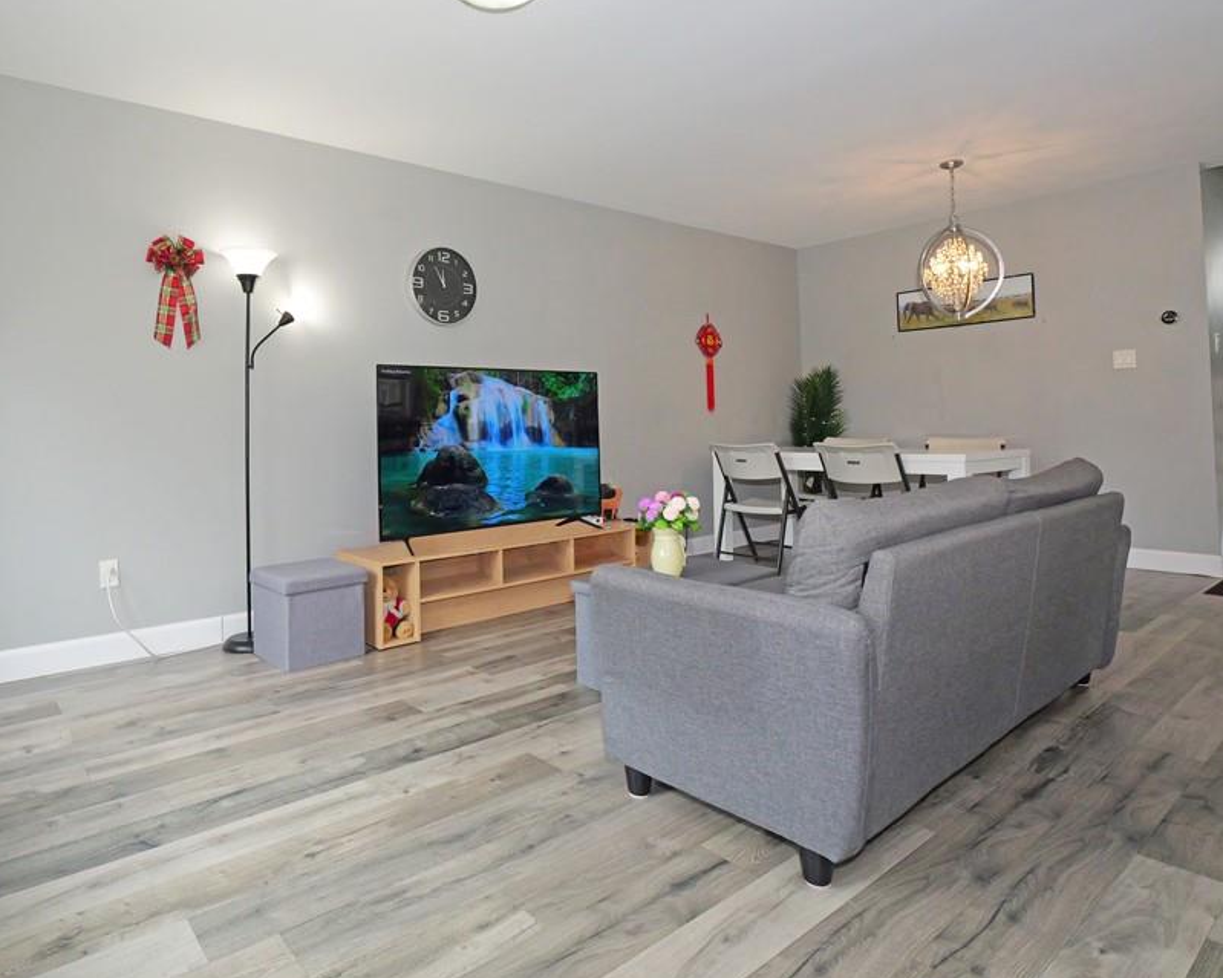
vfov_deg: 67.6
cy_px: 408
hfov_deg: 79.6
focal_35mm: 20
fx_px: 724
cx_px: 500
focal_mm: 8
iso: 2000
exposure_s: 1/250
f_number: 5.6
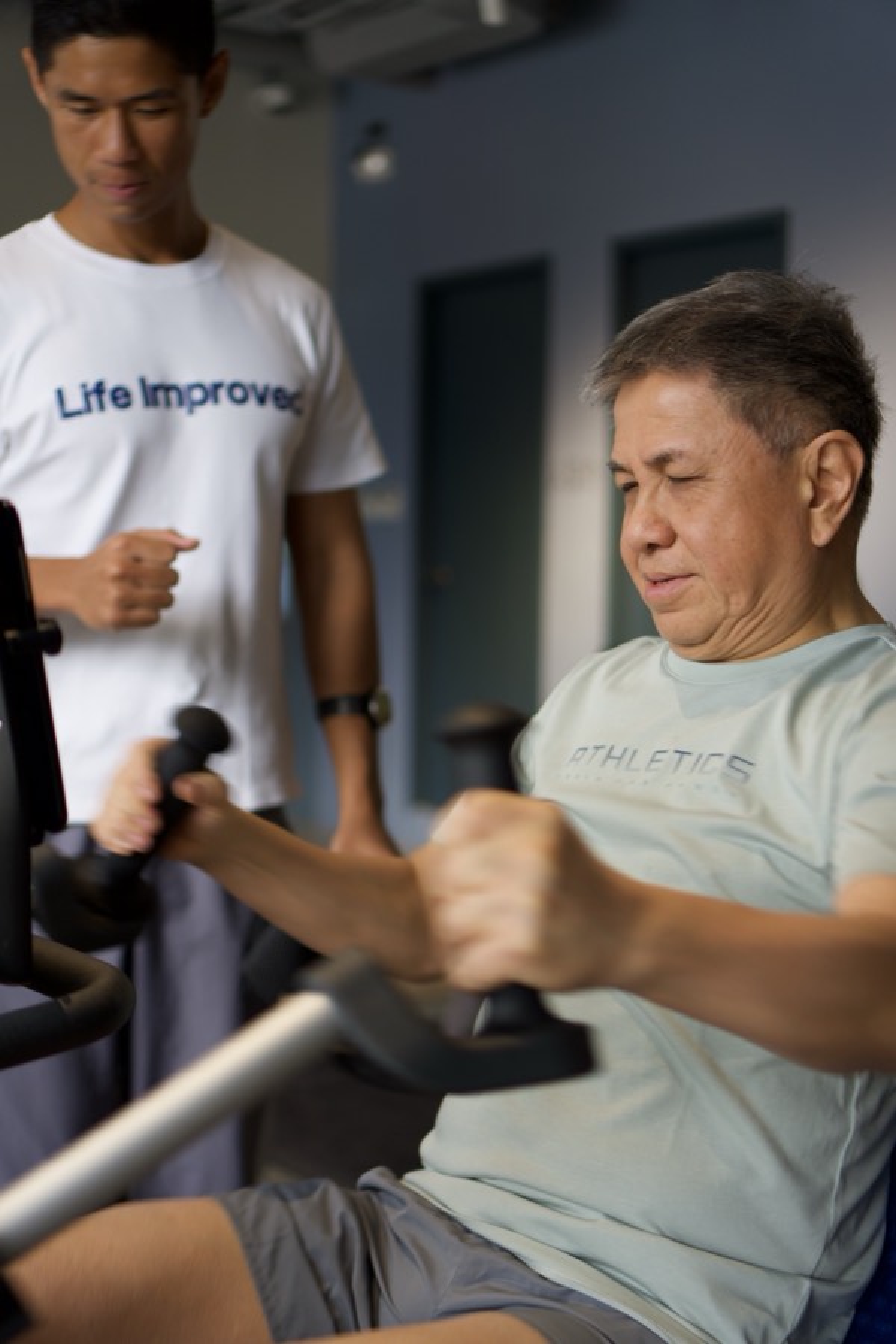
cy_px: 672
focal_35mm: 52
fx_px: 1960
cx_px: 448
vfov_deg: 37.9
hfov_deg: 25.8
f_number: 1.8
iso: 125
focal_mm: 35
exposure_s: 1/50
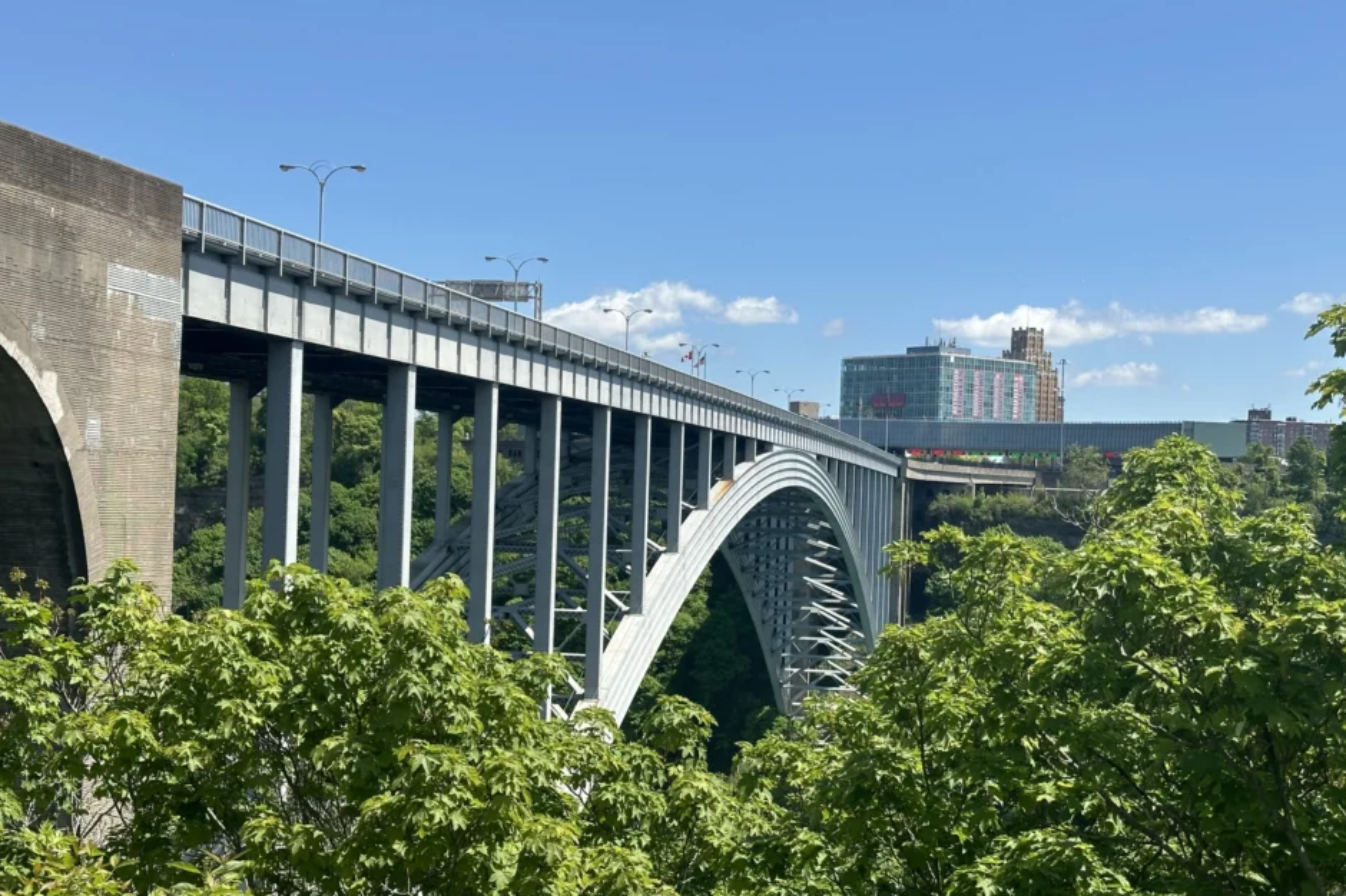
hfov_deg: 38.9
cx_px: 684
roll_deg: -1.1
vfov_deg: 26.5
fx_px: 1906
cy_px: 475
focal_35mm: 51
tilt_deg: +0.8
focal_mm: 6.86
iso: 64
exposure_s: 1/4016
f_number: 1.78
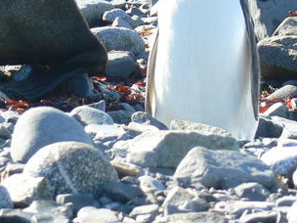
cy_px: 7
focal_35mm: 469
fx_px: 4024
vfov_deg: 3.2
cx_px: -5
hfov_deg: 4.2
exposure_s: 1/100
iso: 80
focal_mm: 29.5
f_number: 5.6
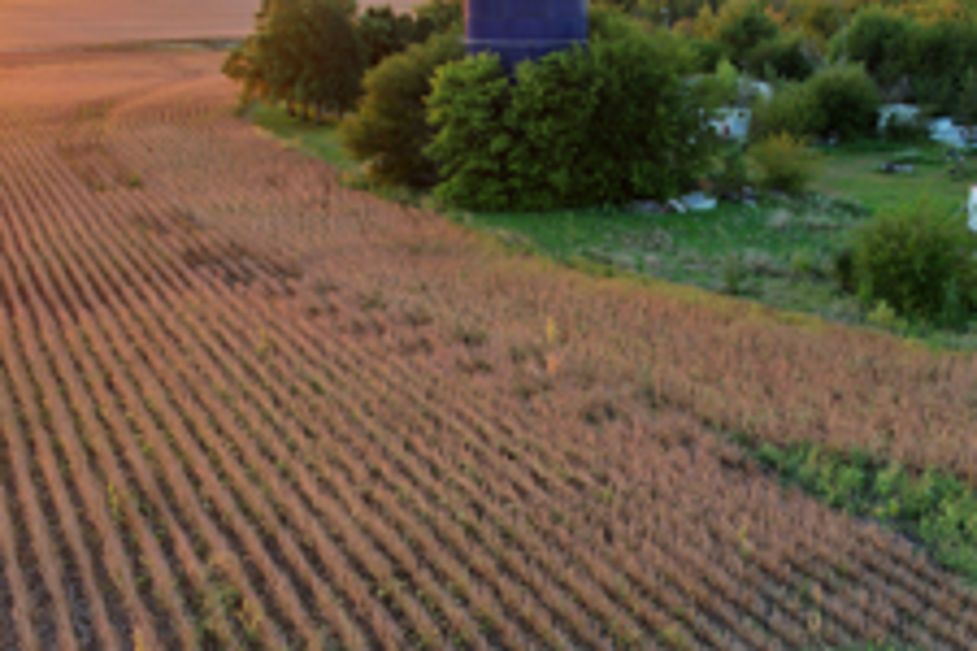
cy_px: 417
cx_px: 651
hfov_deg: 43.9
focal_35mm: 44
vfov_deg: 30.4
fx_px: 1194
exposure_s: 1/120
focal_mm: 8.38
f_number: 2.8
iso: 100
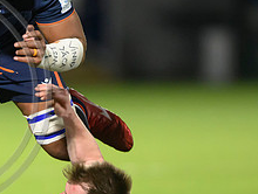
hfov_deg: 1.4
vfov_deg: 1.1
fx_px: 10614
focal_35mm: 1421
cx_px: -42
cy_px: 135
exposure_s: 1/1000
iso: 4000
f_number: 3.2
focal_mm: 400
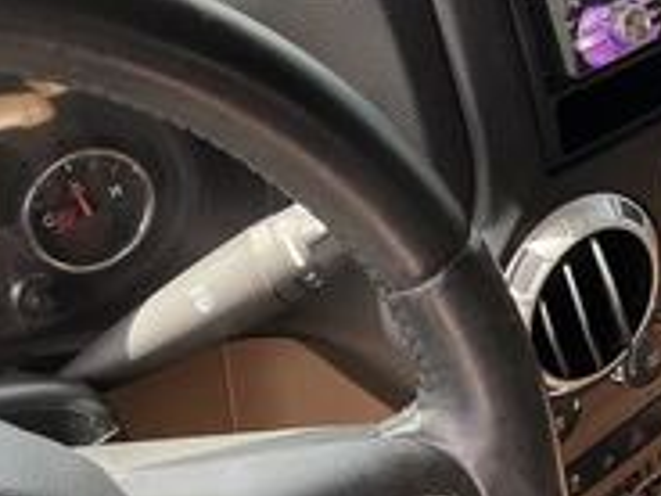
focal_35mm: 61
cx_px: 564
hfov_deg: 30.6
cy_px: 65
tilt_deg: -30.5
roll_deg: +1.9
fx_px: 1165
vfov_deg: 23.5
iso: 25
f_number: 1.8
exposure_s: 1/122
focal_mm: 3
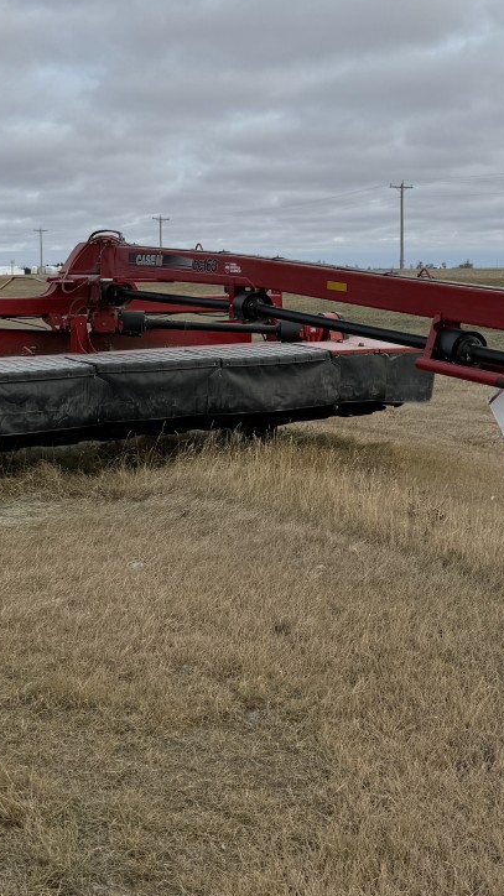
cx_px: 362
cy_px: 274
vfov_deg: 39.2
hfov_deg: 22.9
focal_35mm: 52
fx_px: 1236
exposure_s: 1/3413
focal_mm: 6.76
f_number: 1.78
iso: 80
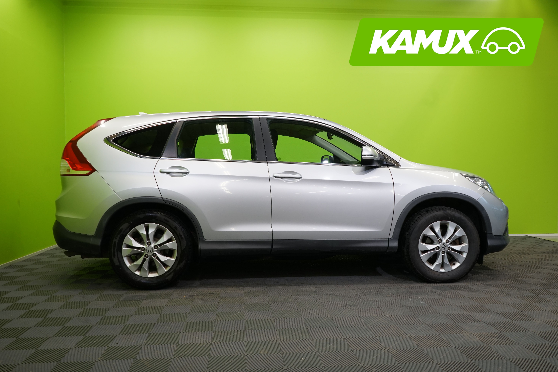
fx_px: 449
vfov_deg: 45.0
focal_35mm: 29
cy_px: 186
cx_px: 279
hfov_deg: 63.7
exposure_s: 1/40
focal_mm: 29
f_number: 6.3
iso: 640
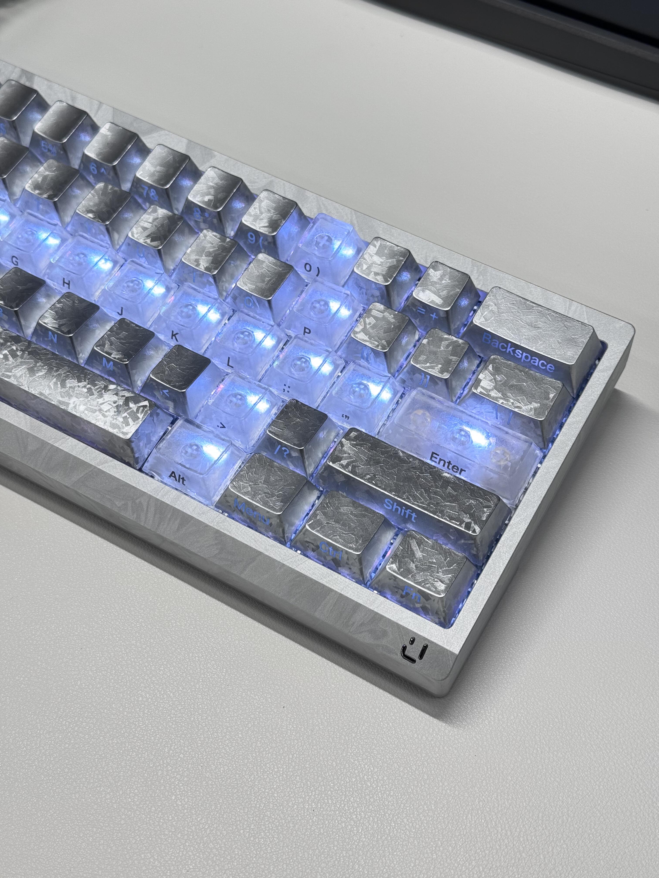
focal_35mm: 48
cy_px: 439
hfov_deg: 30.3
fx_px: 1218
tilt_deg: -54.6
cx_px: 330
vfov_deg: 39.7
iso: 64
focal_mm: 6.76
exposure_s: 1/169
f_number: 1.78
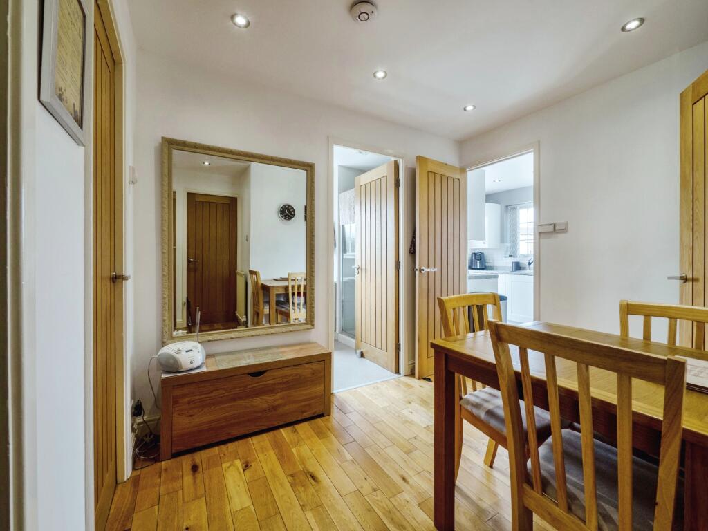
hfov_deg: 102.1
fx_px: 286
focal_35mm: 14
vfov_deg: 85.7
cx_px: 354
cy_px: 266
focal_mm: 7
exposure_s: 1/50
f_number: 7.1
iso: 400
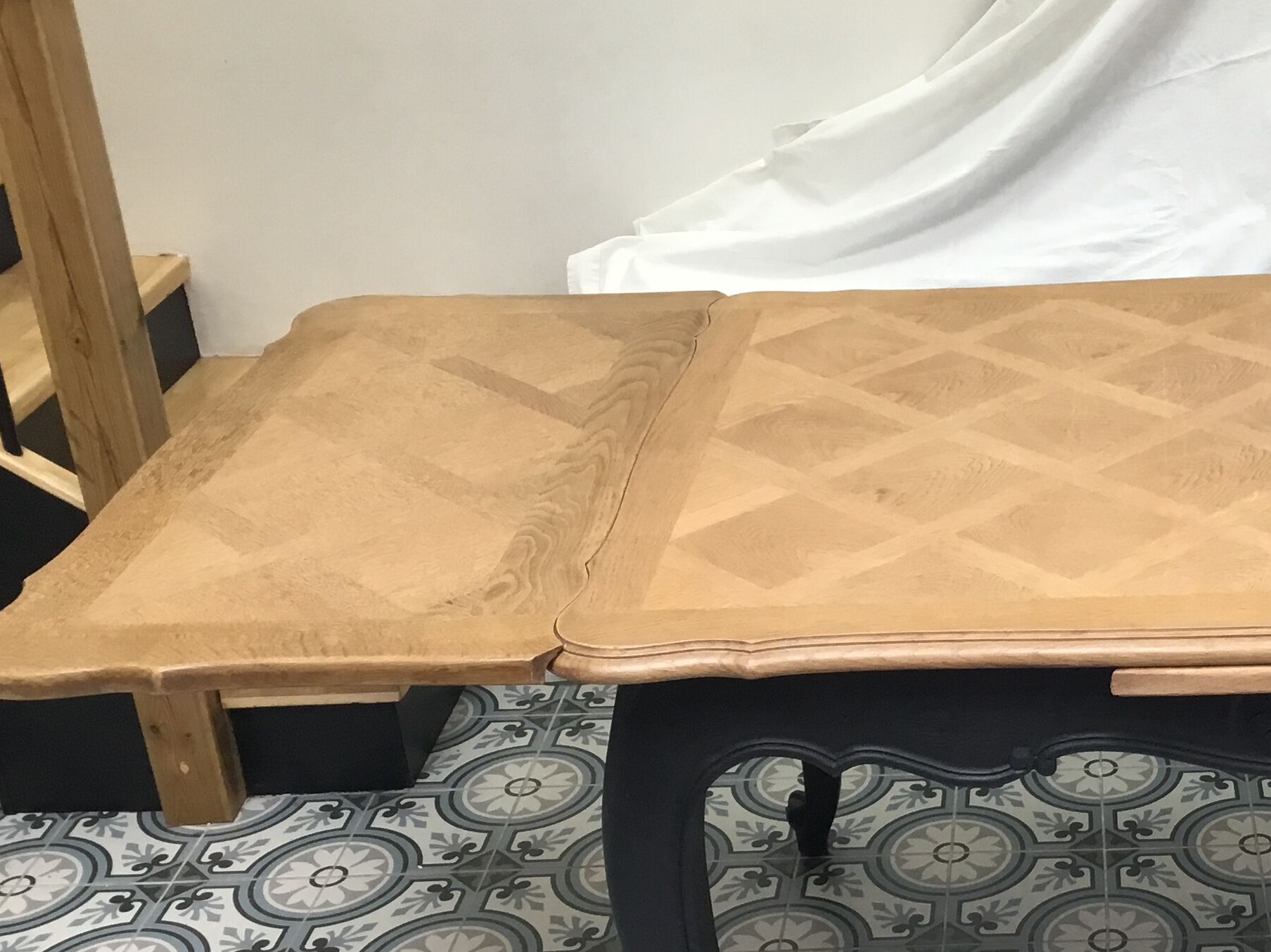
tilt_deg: -24.7
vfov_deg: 26.1
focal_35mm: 56
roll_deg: +3.1
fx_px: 2056
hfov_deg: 32.9
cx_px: 1098
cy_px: 563
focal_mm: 3.3
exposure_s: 1/33
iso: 32
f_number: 2.4
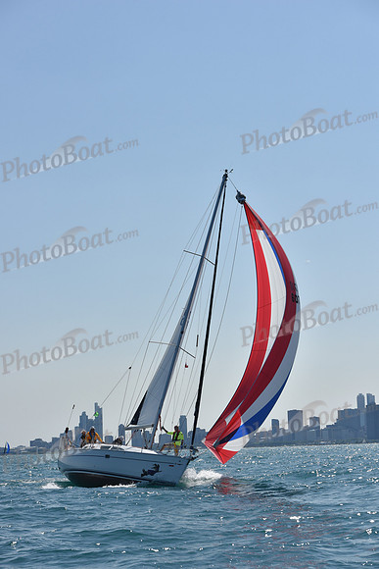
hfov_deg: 19.5
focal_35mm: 70
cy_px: 284
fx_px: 1105
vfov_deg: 28.8
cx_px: 190
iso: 250
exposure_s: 1/2000
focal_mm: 70
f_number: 8
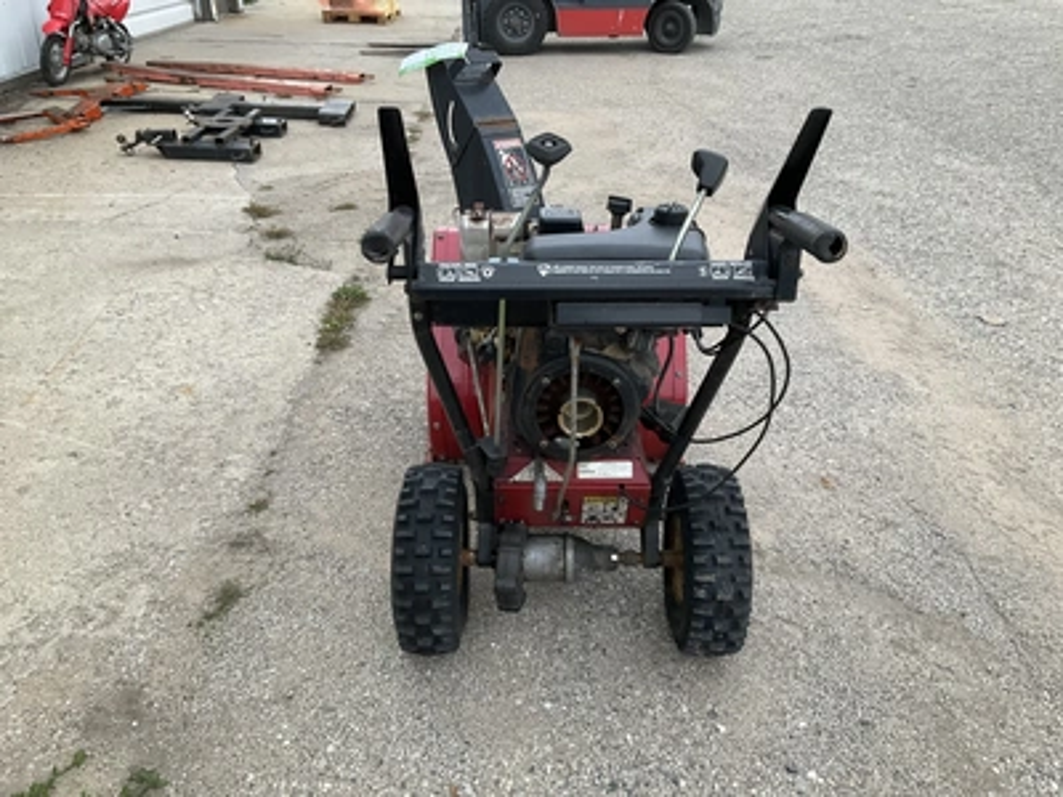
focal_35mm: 29
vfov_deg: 48.2
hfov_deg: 61.7
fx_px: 891
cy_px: 398
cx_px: 532
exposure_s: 1/122
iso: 64
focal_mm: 3
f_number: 1.8
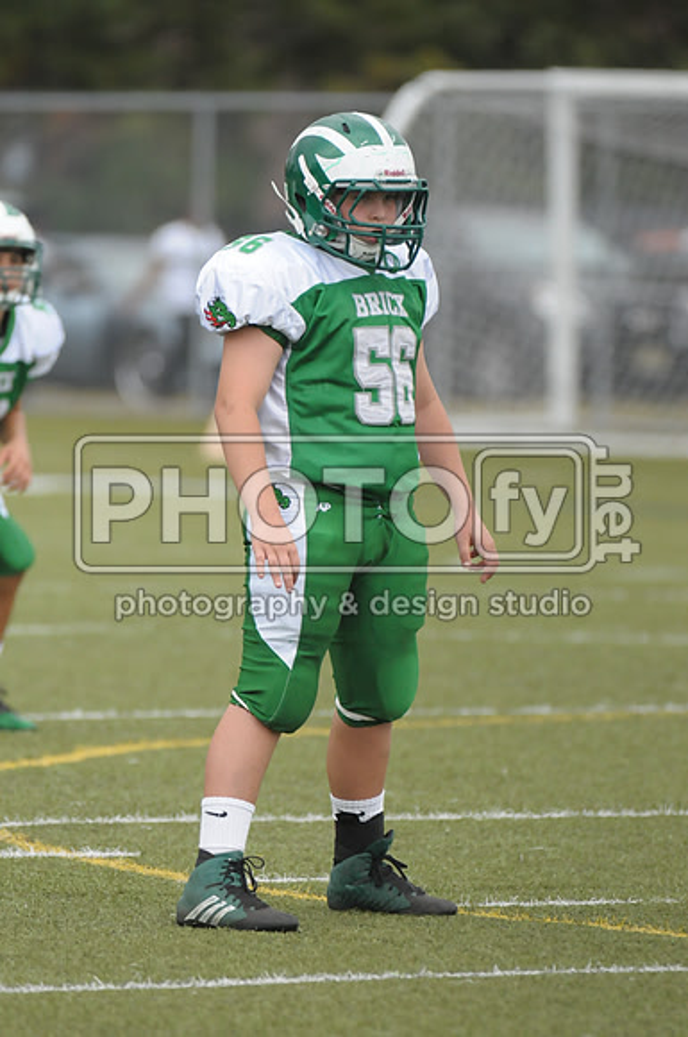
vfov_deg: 4.6
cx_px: 344
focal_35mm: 450
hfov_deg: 3.0
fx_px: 12938
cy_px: 518
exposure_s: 1/5000
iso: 1600
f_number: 4
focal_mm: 300
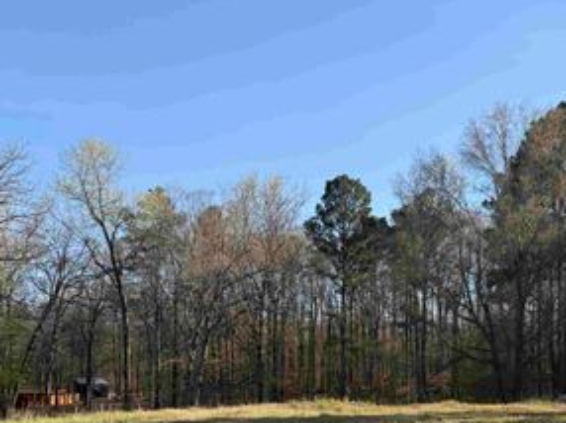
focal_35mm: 42
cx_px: 368
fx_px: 686
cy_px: 365
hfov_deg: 44.3
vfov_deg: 32.9
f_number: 1.78
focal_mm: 6.76
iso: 80
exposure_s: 1/2000
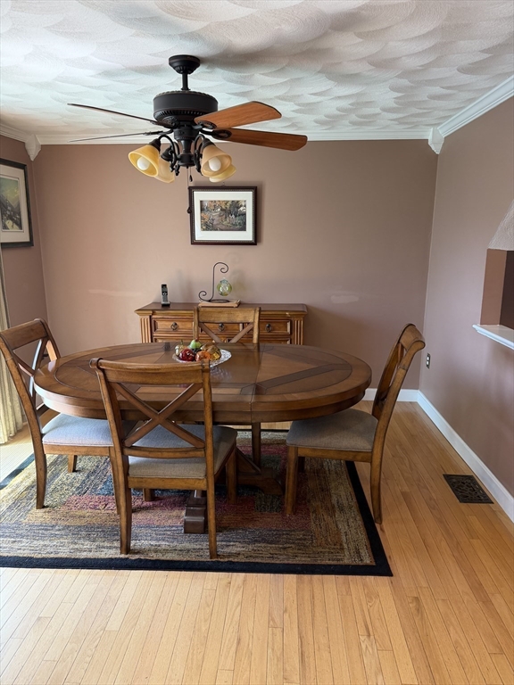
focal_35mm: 24
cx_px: 257
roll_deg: +0.4
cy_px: 342
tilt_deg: -13.9
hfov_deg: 56.8
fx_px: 475
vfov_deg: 71.6
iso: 160
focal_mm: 6.76
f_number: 1.78
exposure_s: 1/60
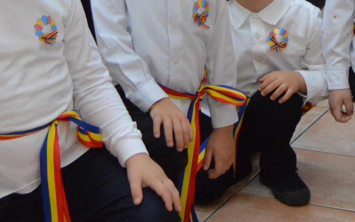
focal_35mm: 142
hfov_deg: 14.5
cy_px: -165
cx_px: 339
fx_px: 1374
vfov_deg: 8.9
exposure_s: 1/60
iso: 400
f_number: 3.5
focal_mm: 18
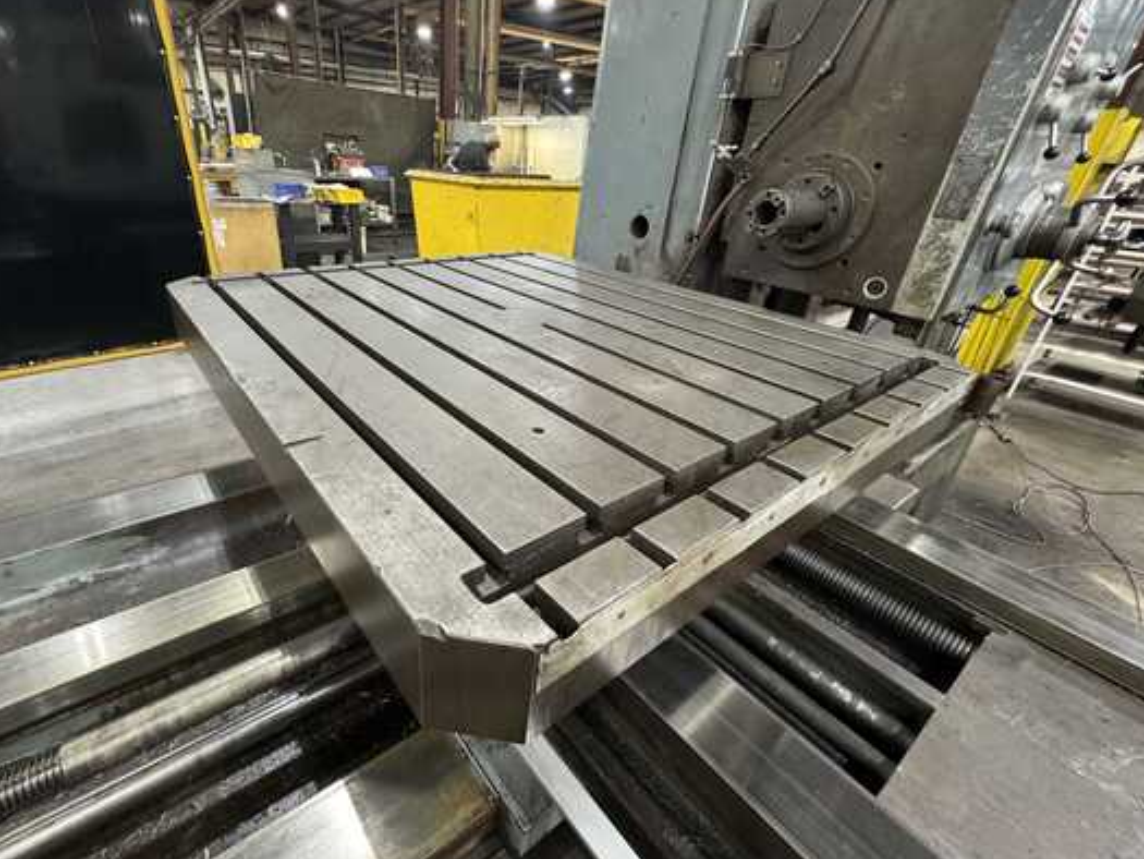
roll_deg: -3.7
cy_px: 430
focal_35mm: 16
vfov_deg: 78.1
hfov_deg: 94.0
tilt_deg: -29.4
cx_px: 497
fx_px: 529
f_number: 2.2
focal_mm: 2.22
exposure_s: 1/60
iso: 800
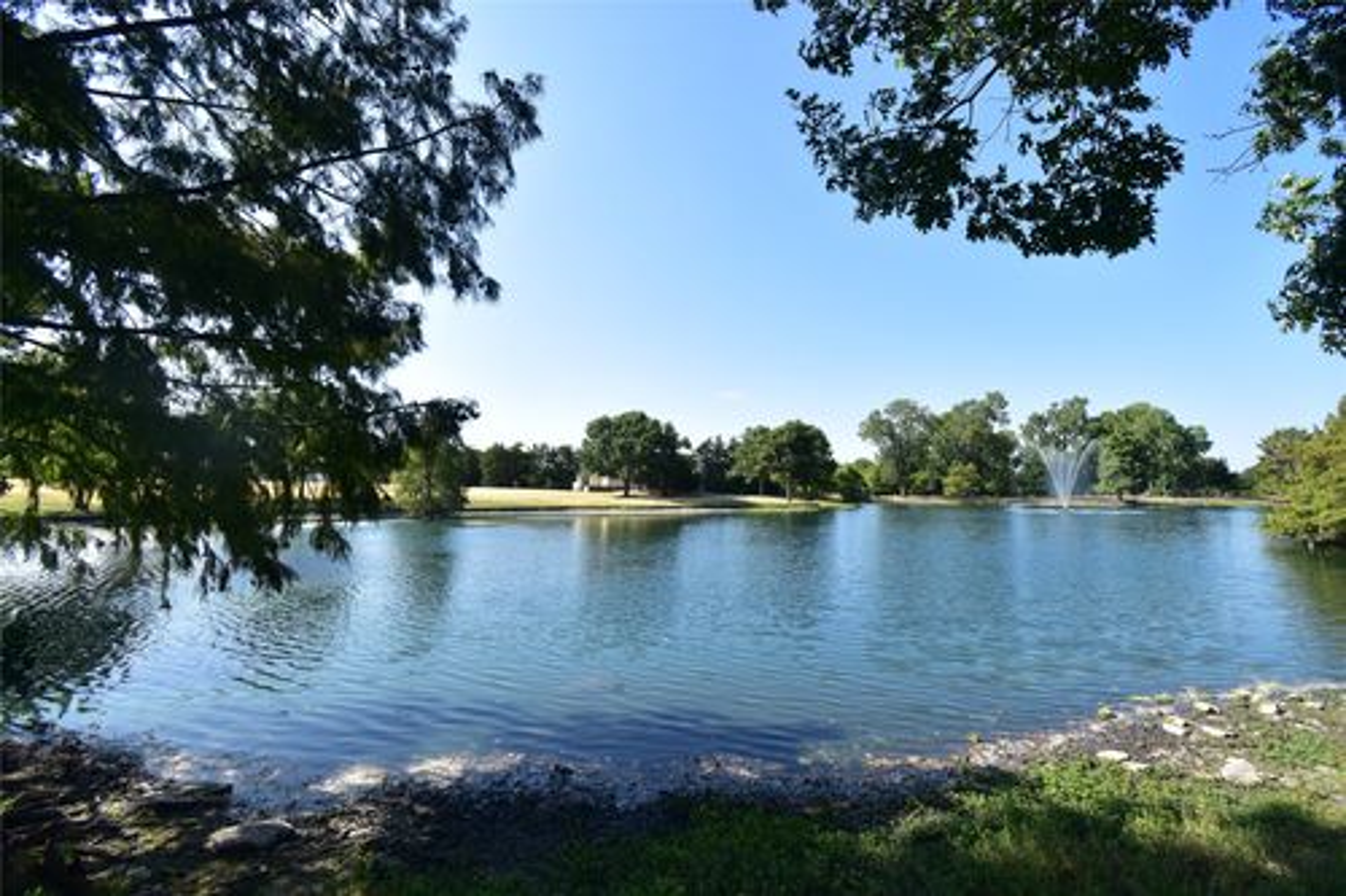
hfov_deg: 100.4
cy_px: 448
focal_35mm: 15
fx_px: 561
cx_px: 673
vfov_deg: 77.3
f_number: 8
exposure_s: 1/125
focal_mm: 10
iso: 100
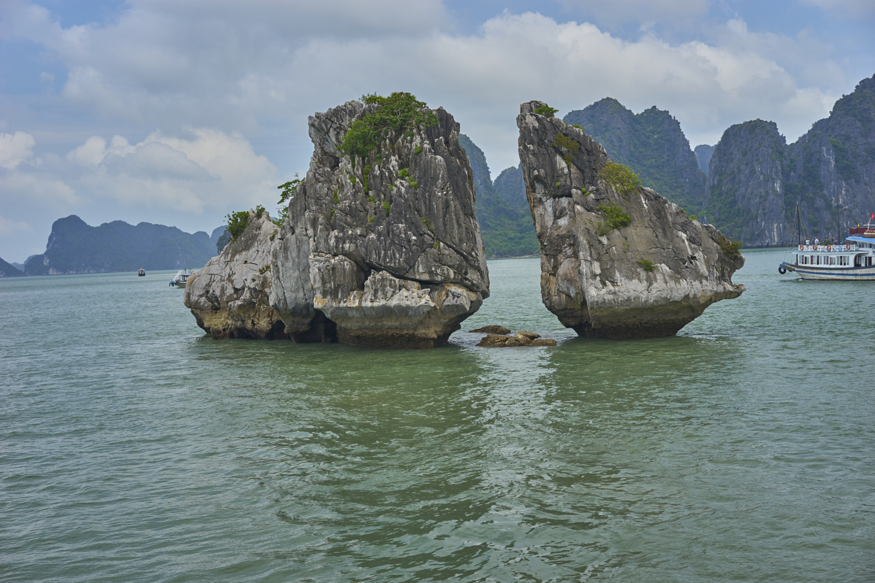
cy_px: 292
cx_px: 438
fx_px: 1337
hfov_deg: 36.2
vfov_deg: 24.6
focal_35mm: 55
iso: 320
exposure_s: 1/200
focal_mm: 55
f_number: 8
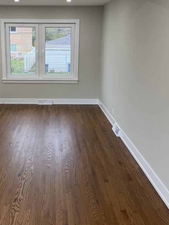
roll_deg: -0.4
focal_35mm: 40
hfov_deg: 35.6
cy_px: 94
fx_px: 260
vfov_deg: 46.6
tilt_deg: -11.3
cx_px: 54
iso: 100
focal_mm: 6.76
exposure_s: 1/120
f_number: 1.78
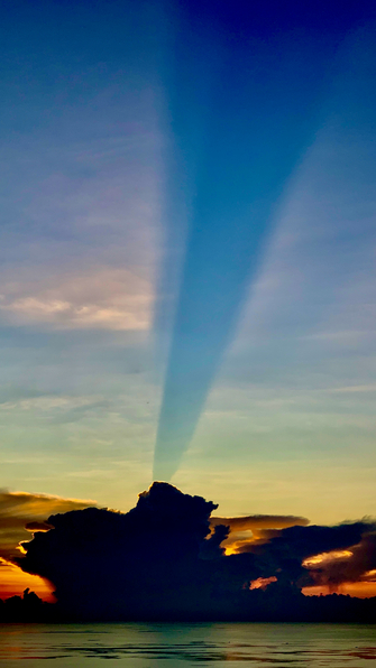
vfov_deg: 36.6
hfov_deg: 21.1
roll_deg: -0.4
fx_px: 1011
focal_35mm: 57
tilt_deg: +16.1
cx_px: 182
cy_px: 334
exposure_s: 1/193
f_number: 2.4
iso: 16
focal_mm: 6
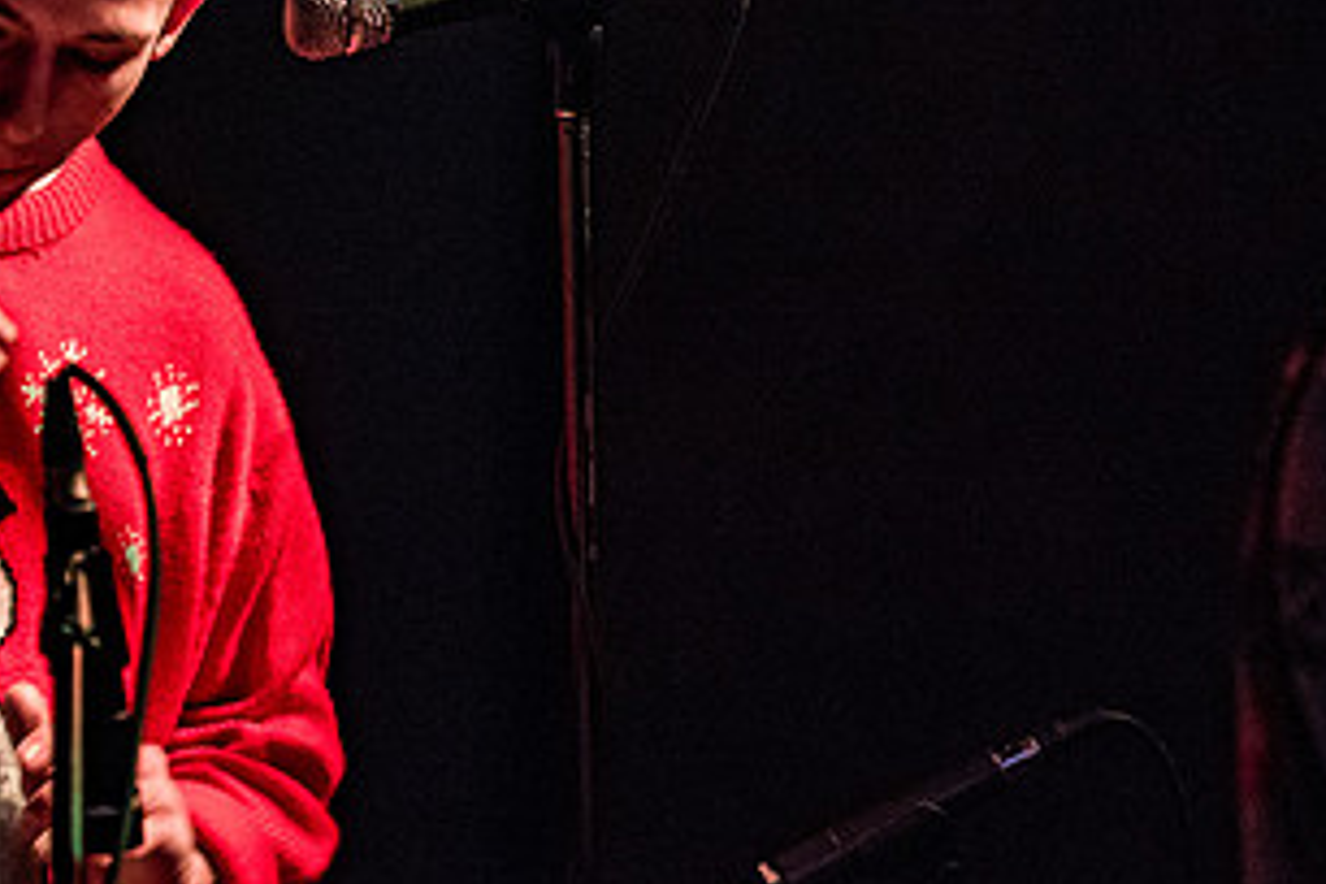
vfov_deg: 8.0
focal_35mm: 171
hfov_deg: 12.0
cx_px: 778
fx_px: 6298
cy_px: 229
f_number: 2.8
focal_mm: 82
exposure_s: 1/100
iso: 3200
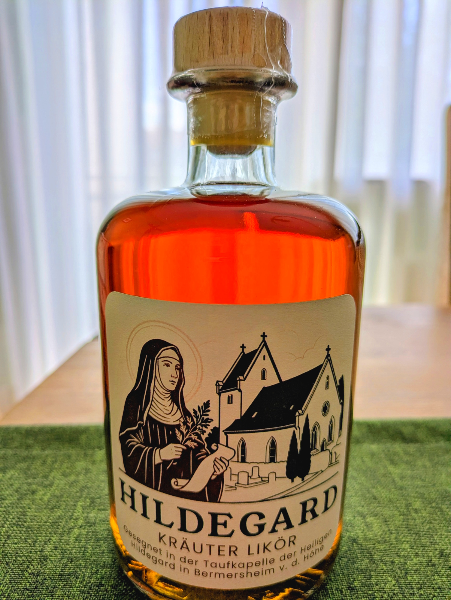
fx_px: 434
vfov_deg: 69.4
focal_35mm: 25
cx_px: 226
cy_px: 300
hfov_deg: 54.9
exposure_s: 1/125
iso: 41
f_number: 1.89
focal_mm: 5.43
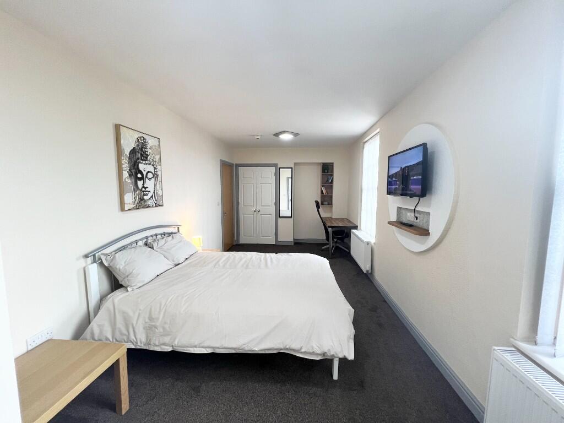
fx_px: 212
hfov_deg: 106.2
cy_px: 212
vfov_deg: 89.9
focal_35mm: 13
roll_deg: +0.0
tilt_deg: -5.9
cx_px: 282
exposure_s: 1/100
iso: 160
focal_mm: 1.57
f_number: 1.8
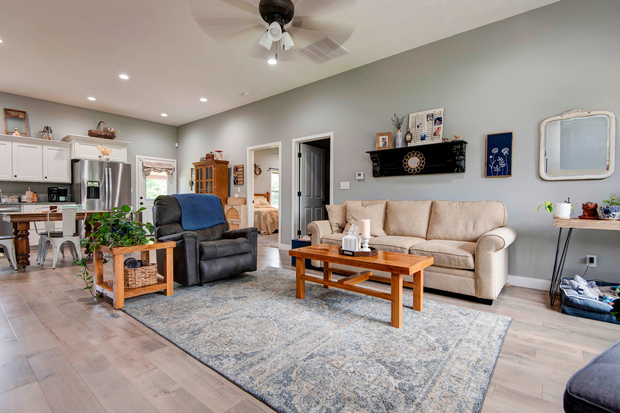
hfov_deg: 96.7
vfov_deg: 73.8
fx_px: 276
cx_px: 310
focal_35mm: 16
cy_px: 206
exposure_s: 1/10
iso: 200
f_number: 6.7
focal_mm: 16
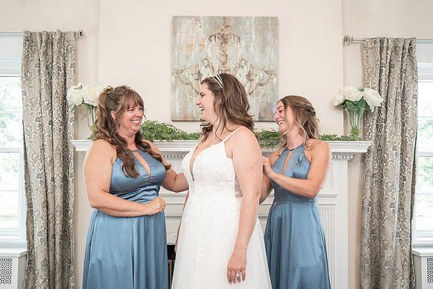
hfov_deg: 50.4
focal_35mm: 38
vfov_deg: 34.9
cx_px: 223
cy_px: 157
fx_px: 460
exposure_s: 1/200
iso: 2000
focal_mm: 35
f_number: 5.6
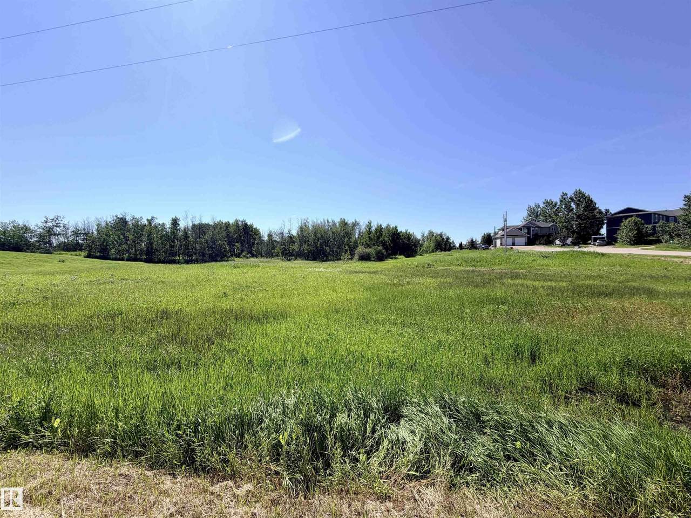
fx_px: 279
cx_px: 346
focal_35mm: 14
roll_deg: +0.4
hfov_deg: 102.1
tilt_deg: -0.9
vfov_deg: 85.7
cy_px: 259
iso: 20
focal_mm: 2.22
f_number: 2.2
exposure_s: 1/1033
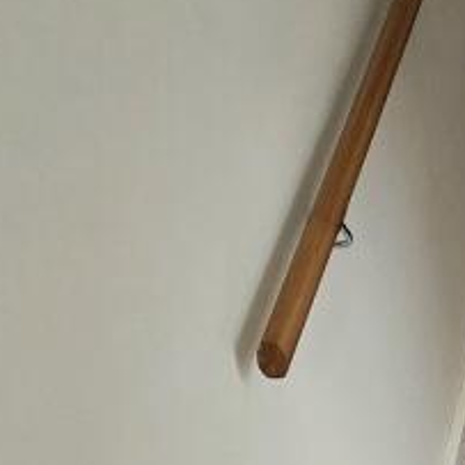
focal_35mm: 58
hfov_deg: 20.8
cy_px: 424
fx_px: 881
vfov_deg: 28.4
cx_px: 827
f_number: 2.2
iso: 100
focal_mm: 2.2
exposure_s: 1/60.2
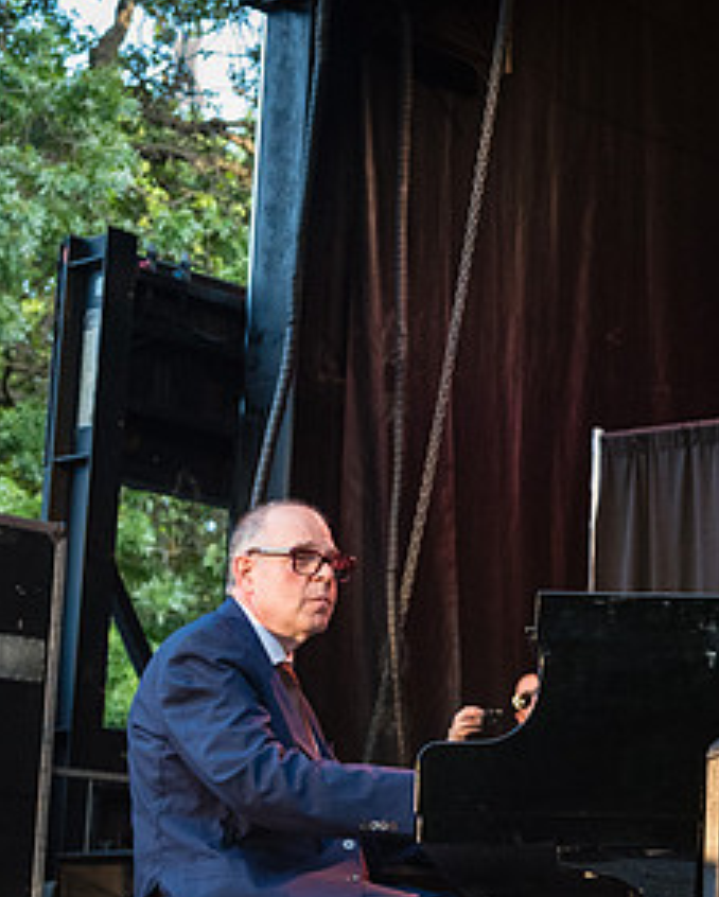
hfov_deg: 14.4
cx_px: 914
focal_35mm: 103
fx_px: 2737
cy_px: 464
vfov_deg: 18.6
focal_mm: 48
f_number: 4
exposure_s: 1/400
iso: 2500
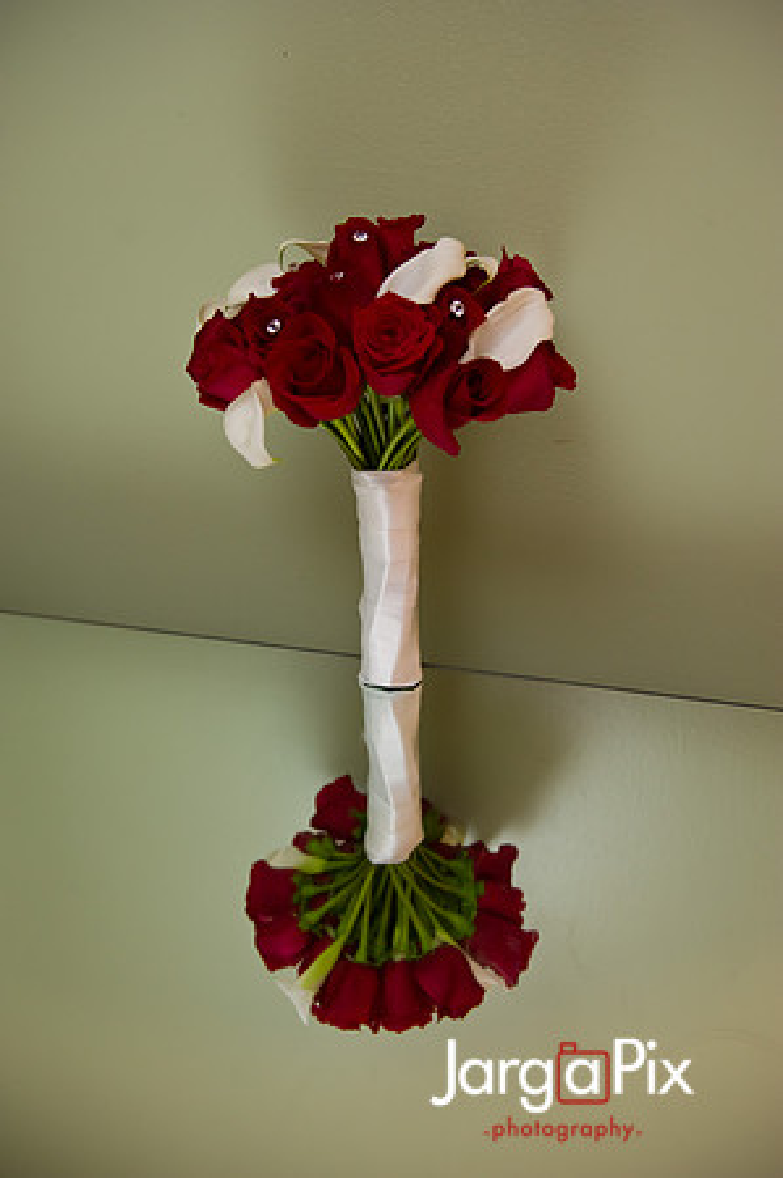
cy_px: 589
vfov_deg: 54.5
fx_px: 1144
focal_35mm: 35
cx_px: 392
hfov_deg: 37.8
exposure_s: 1/125
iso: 1600
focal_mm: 35
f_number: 4
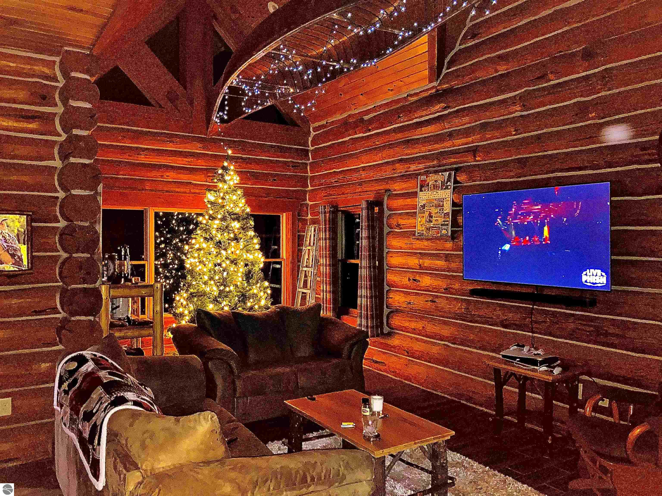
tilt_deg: +0.0
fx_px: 535
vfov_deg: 49.7
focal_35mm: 28
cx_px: 331
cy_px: 248
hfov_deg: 63.4
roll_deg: -0.1
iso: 500
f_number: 1.8
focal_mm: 3.99
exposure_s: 1/4
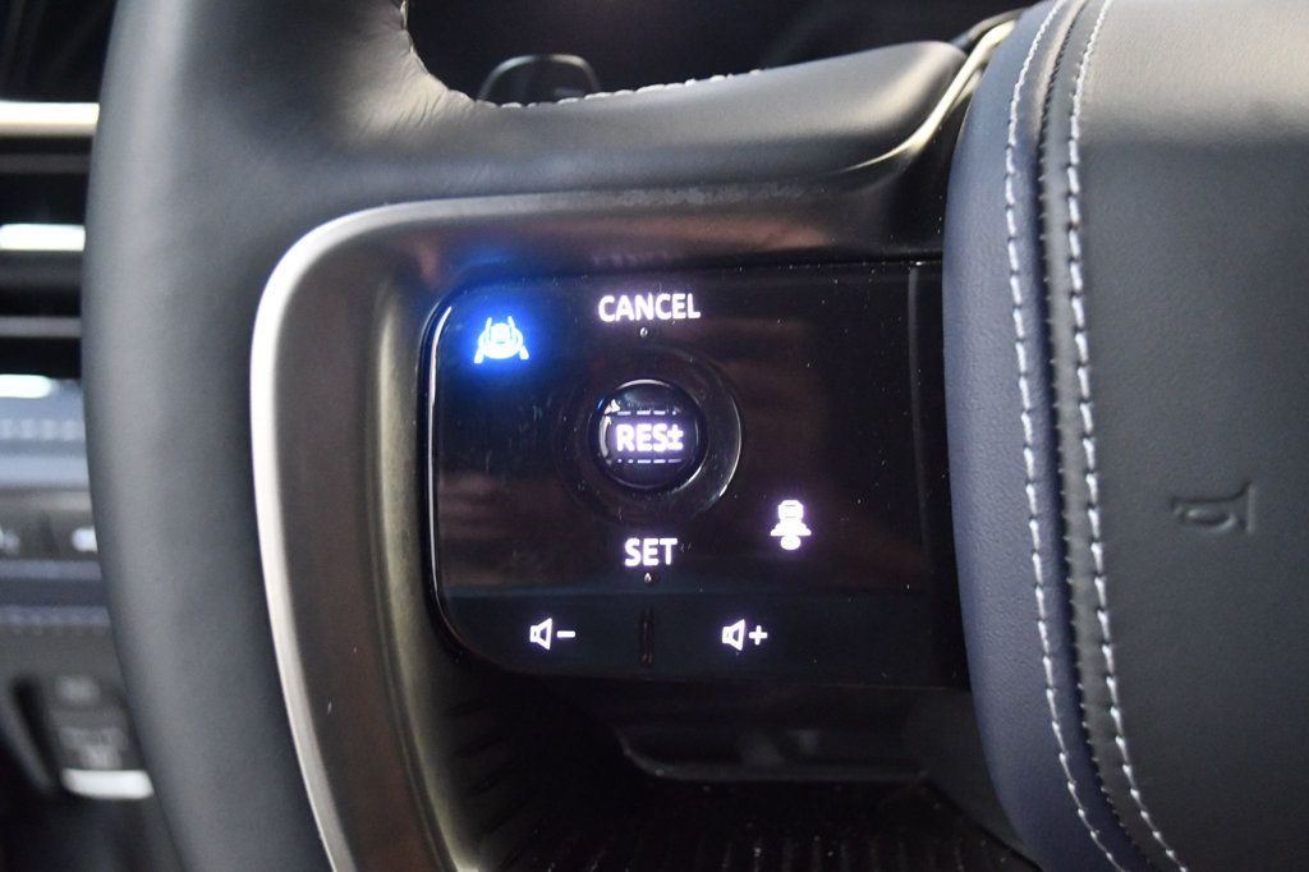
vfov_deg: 34.2
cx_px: 654
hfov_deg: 49.6
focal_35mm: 39
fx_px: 1418
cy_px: 436
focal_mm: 26
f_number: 4.2
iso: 8000
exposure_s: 1/60
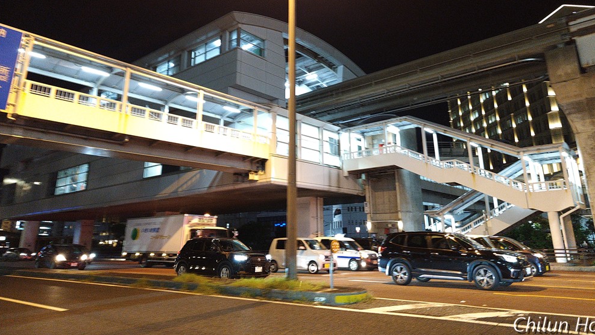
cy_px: 115
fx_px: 410
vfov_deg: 43.8
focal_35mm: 26
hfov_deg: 71.9
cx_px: 303
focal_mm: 6.07
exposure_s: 1/25
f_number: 1.7
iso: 3200
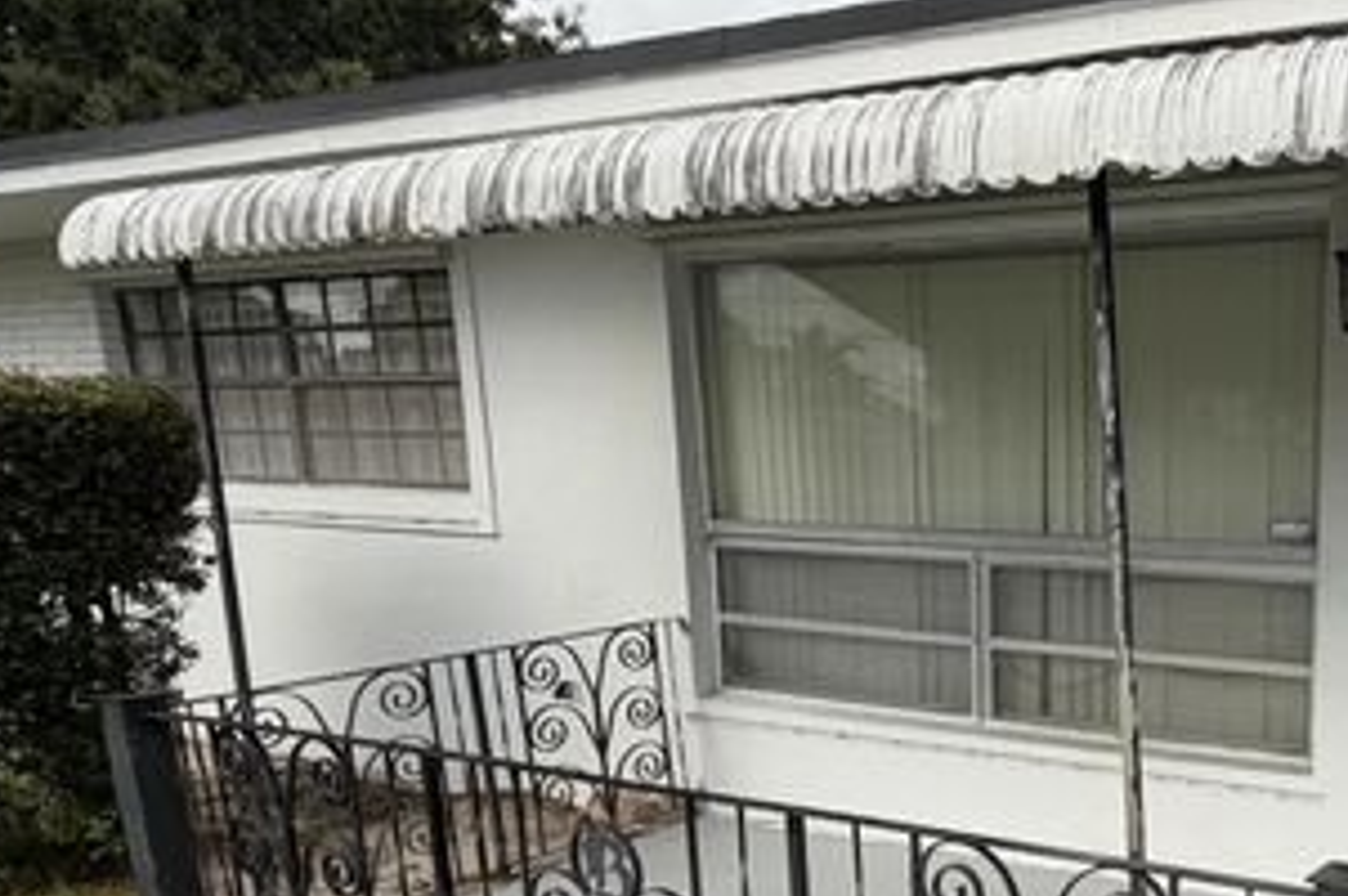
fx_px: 1160
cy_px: 703
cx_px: 1294
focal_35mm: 31
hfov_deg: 50.8
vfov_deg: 40.7
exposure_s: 1/770
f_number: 2.2
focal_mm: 2.22
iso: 40
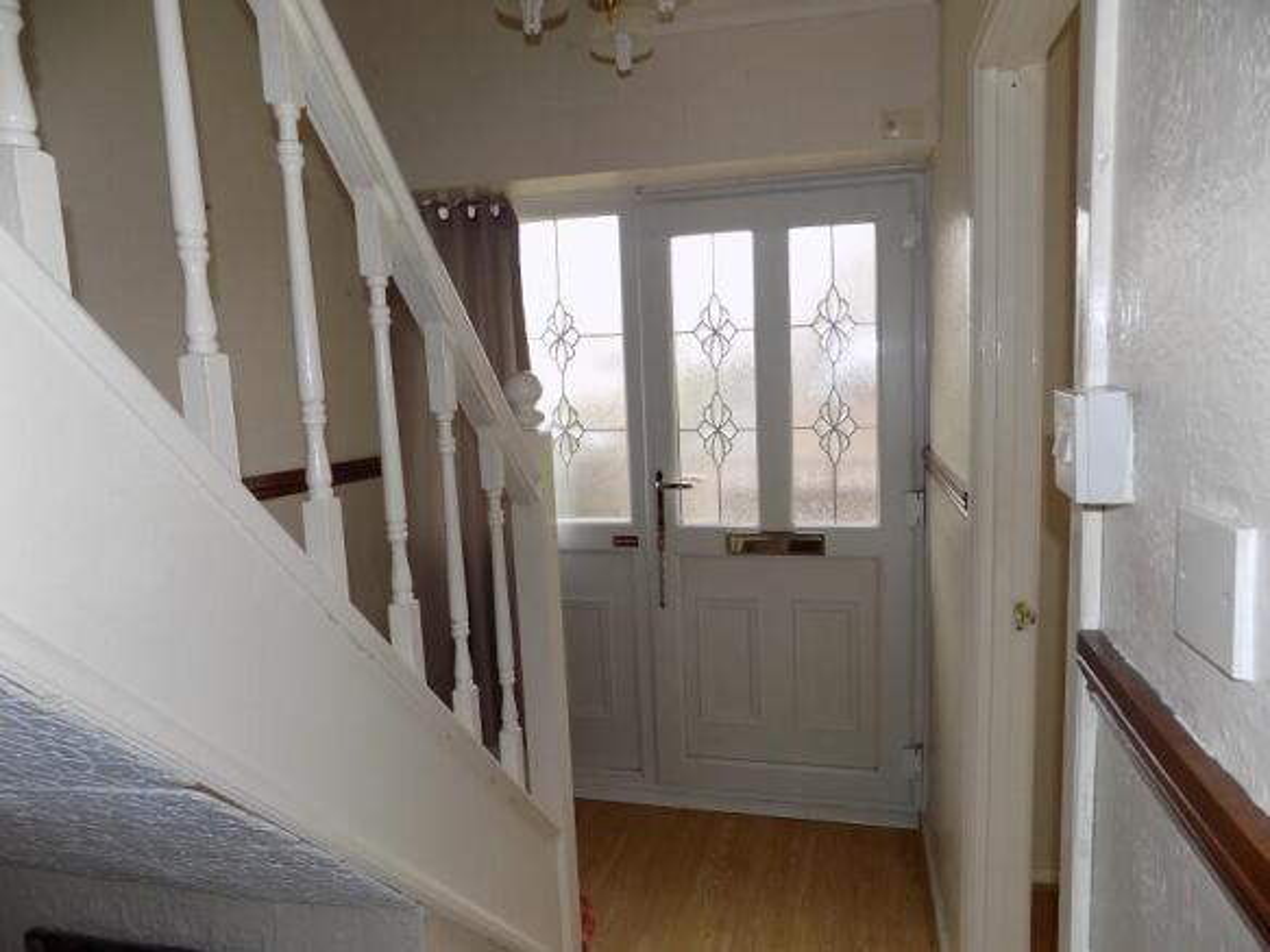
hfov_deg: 73.9
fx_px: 844
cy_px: 476
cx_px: 635
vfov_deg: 58.9
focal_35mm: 23
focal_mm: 4
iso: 80
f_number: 3.1
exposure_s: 1/60
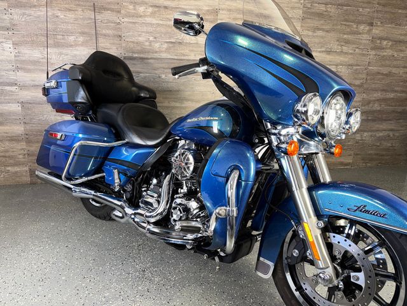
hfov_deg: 71.6
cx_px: 204
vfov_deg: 56.8
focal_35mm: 24
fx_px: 282
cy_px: 153
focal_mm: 6.76
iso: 64
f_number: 1.78
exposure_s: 1/22
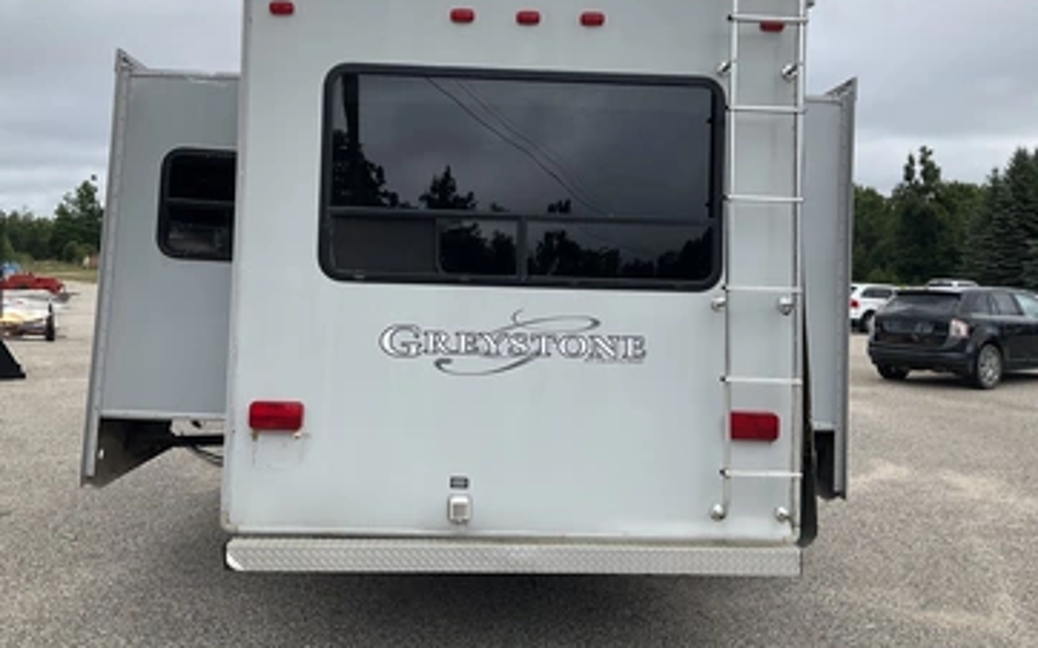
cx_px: 505
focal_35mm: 34
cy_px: 249
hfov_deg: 56.7
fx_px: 962
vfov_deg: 37.1
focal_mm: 3
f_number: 1.8
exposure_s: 1/929
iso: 25
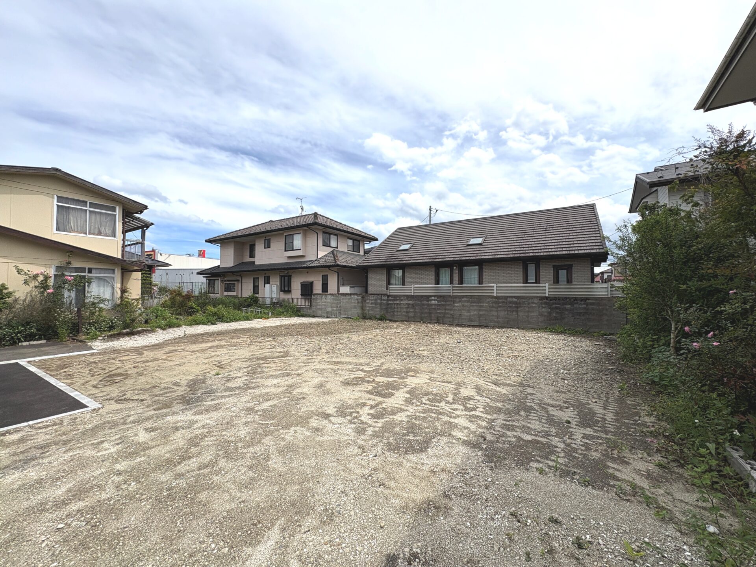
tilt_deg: +2.4
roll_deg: +0.3
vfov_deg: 85.7
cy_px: 284
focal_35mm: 14
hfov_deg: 102.1
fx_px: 306
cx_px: 378
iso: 50
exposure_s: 1/2874
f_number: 2.2
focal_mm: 2.22
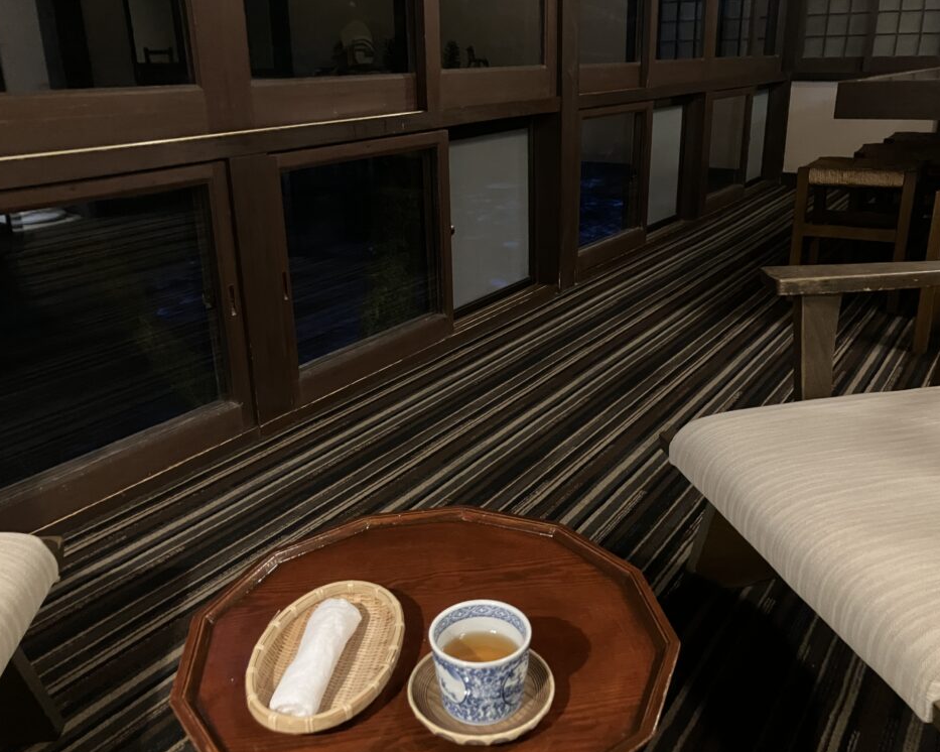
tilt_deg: -18.9
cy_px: 370
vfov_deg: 48.5
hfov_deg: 58.8
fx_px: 834
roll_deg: +1.2
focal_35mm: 30
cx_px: 492
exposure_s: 1/15
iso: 640
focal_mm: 3.99
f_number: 1.8
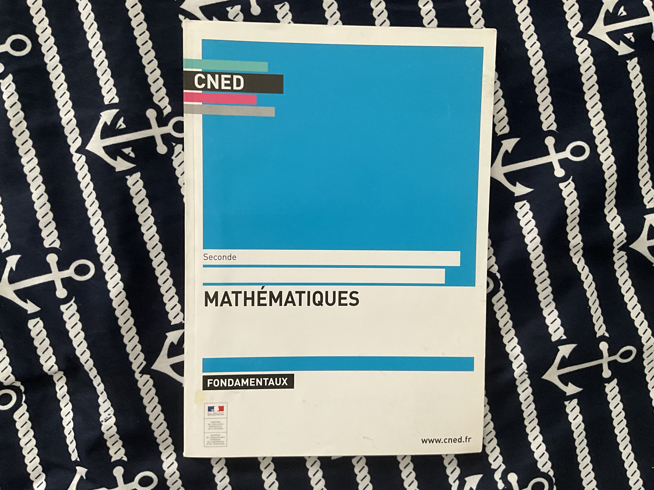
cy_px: 245
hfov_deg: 61.7
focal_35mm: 29
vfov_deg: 48.2
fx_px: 548
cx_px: 327
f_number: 1.8
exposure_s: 1/60
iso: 200
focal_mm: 3
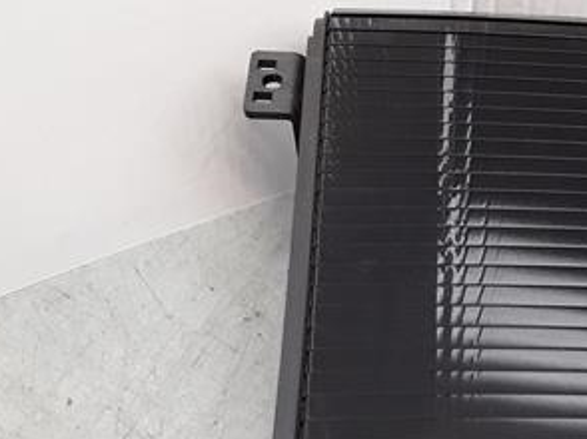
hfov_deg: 30.8
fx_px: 1034
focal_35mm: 61
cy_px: 317
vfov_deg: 23.8
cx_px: 485
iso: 64
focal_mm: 2.91
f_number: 1.9
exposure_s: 1/50
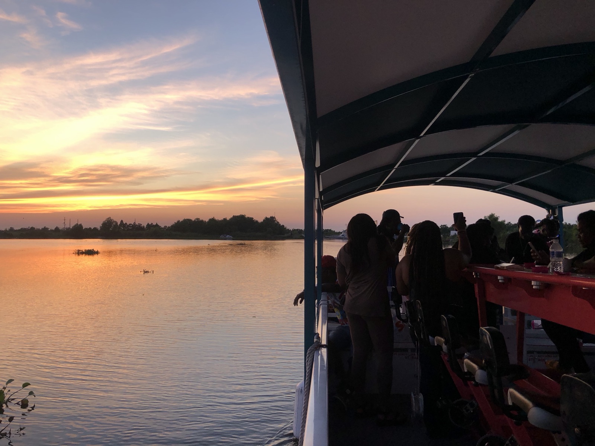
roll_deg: -0.4
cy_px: 223
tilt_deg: +0.8
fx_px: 481
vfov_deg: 49.7
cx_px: 298
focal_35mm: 28
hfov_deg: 63.4
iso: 40
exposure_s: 1/120
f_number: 1.8
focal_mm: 3.99
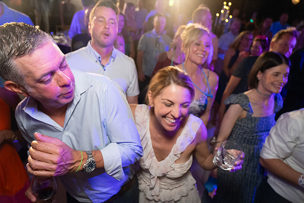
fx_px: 203
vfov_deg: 53.2
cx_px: 152
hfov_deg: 73.7
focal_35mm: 24
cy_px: 102
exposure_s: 1/80
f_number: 4
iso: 3200
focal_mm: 24
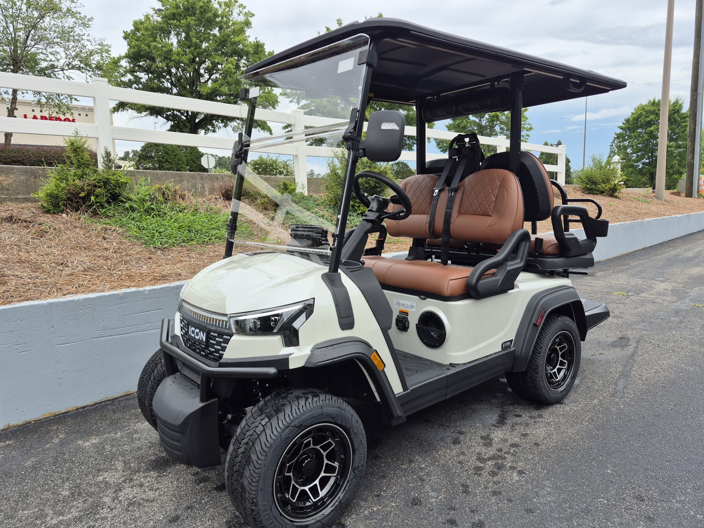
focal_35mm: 23
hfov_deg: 73.9
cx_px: 352
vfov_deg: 58.9
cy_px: 264
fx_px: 468
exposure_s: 1/1312
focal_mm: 5.4
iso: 25
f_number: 1.8
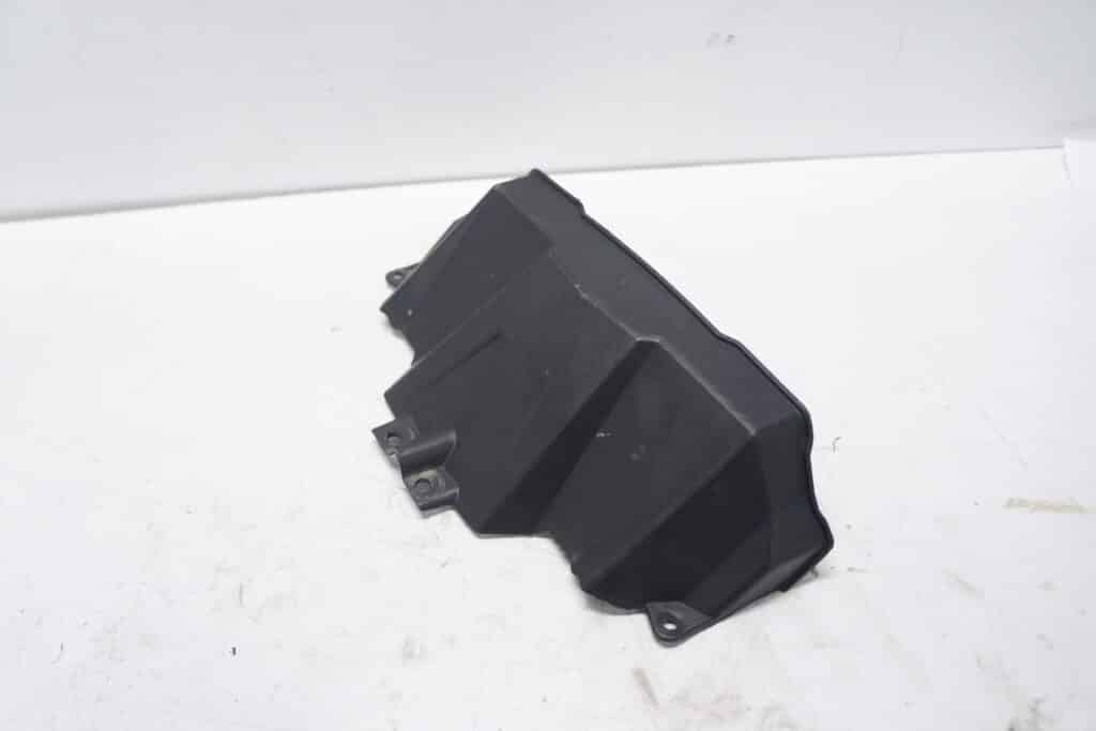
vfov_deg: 47.9
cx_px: 548
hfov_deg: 67.4
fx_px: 822
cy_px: 366
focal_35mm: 27
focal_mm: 18
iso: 200
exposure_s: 1/60
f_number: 3.5
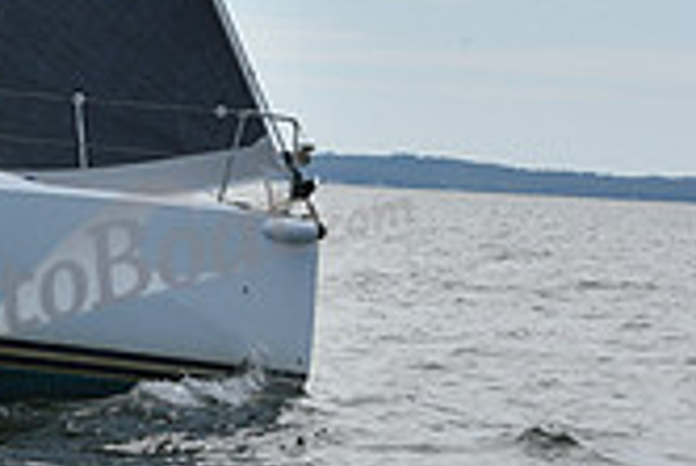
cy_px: 111
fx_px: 4741
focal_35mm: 245
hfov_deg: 8.2
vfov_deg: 5.6
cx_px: -390
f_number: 10
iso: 320
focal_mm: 70
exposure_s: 1/1000
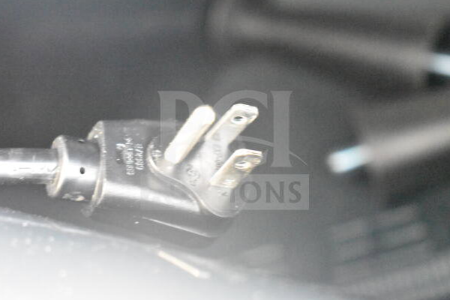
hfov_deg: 32.9
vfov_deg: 22.3
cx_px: 224
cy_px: 150
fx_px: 762
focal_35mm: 61
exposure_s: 1/13
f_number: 5
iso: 25600
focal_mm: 40
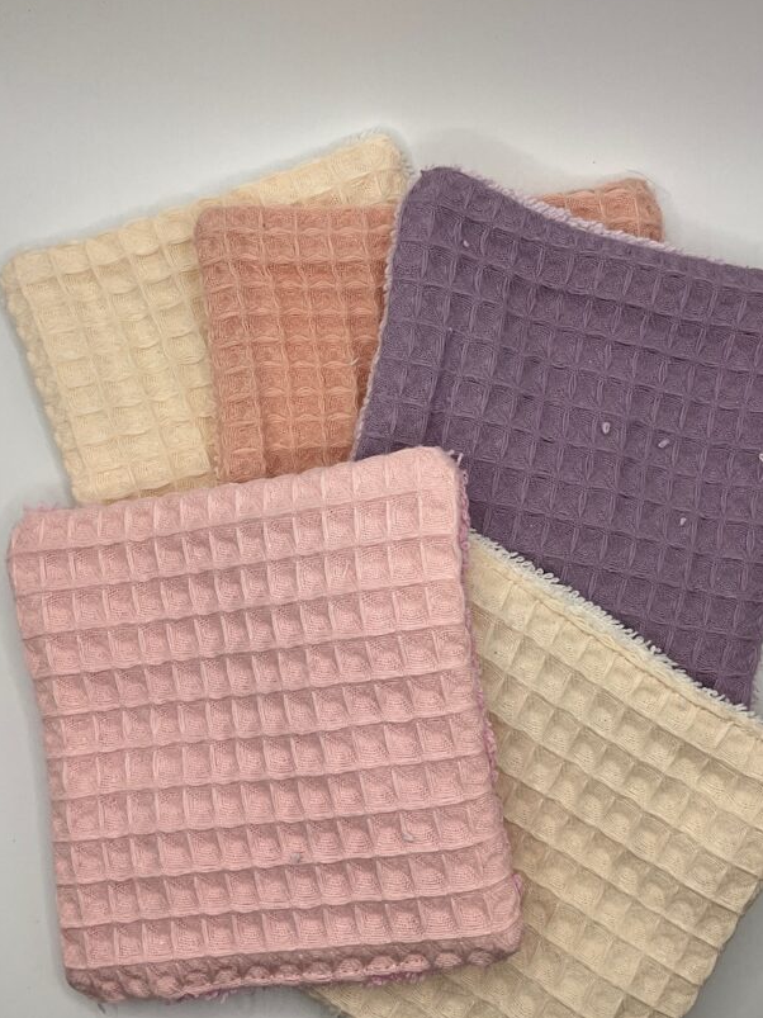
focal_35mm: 37
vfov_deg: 50.1
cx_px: 442
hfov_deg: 38.6
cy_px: 549
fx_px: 1088
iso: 25
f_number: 1.8
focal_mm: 3
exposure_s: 1/284
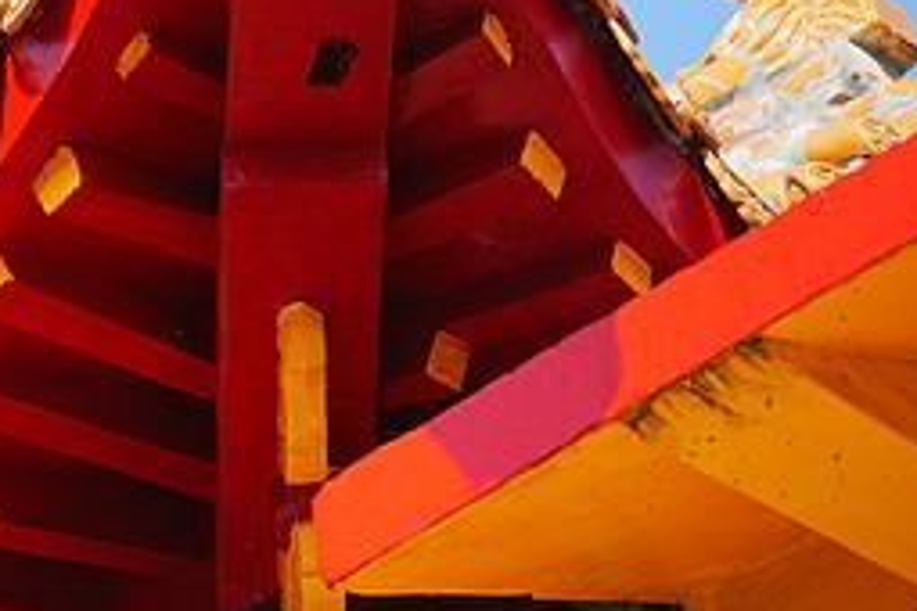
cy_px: 345
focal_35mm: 229
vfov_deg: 6.0
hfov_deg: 8.8
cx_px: -453
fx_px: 5833
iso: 100
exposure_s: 1/1250
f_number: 2.8
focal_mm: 75
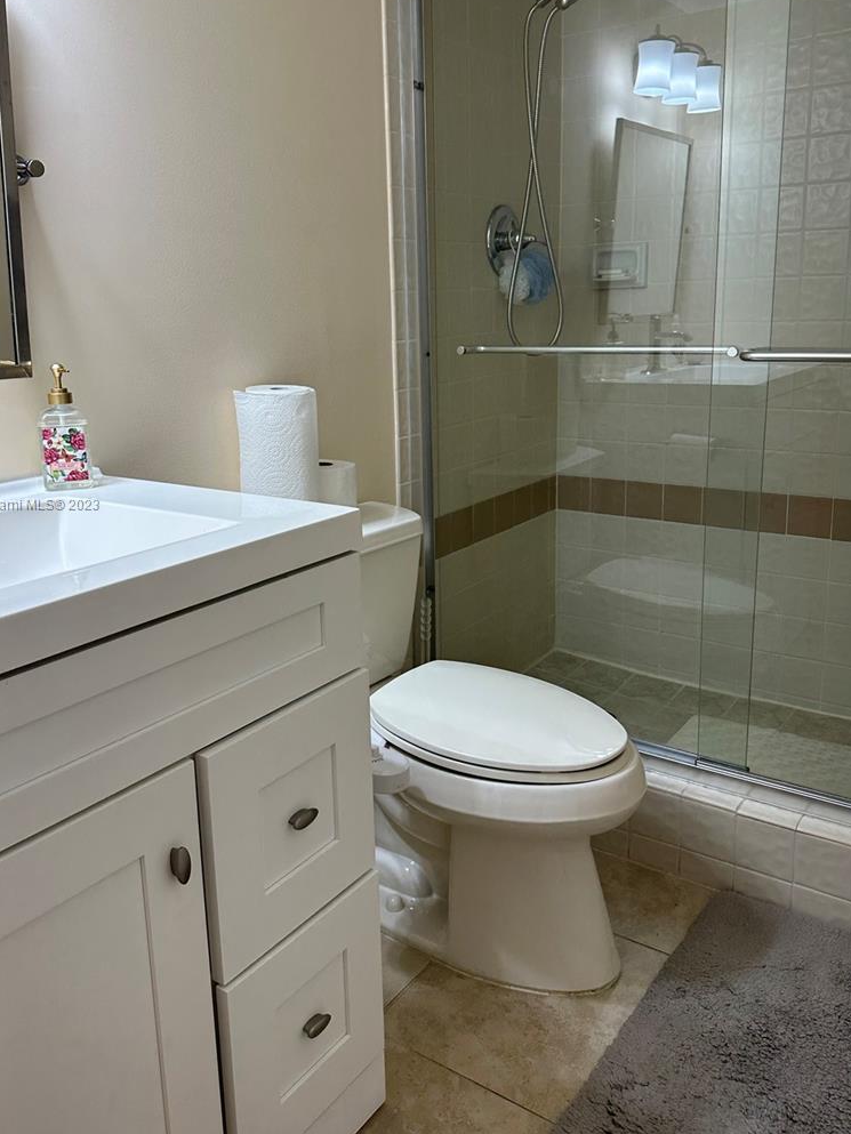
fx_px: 950
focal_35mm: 29
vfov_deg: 61.5
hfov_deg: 48.2
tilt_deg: -12.2
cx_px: 403
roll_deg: +1.6
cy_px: 505
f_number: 1.78
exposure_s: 1/120
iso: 100
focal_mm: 6.86
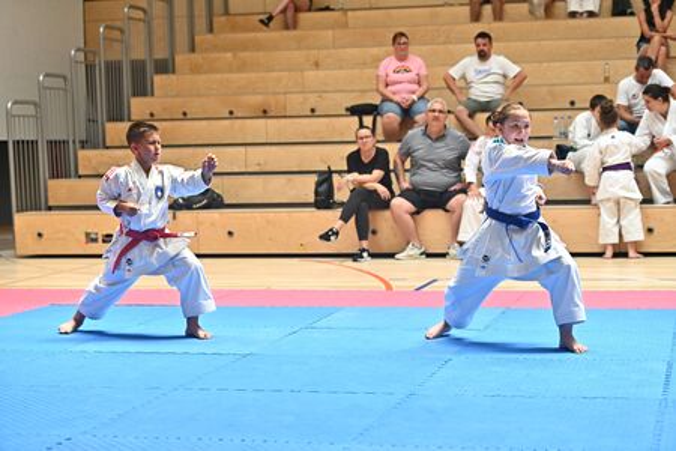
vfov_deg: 17.1
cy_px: 226
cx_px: 338
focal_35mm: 80
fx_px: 1502
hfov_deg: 25.4
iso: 2000
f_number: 2.8
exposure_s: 1/2500
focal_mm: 80
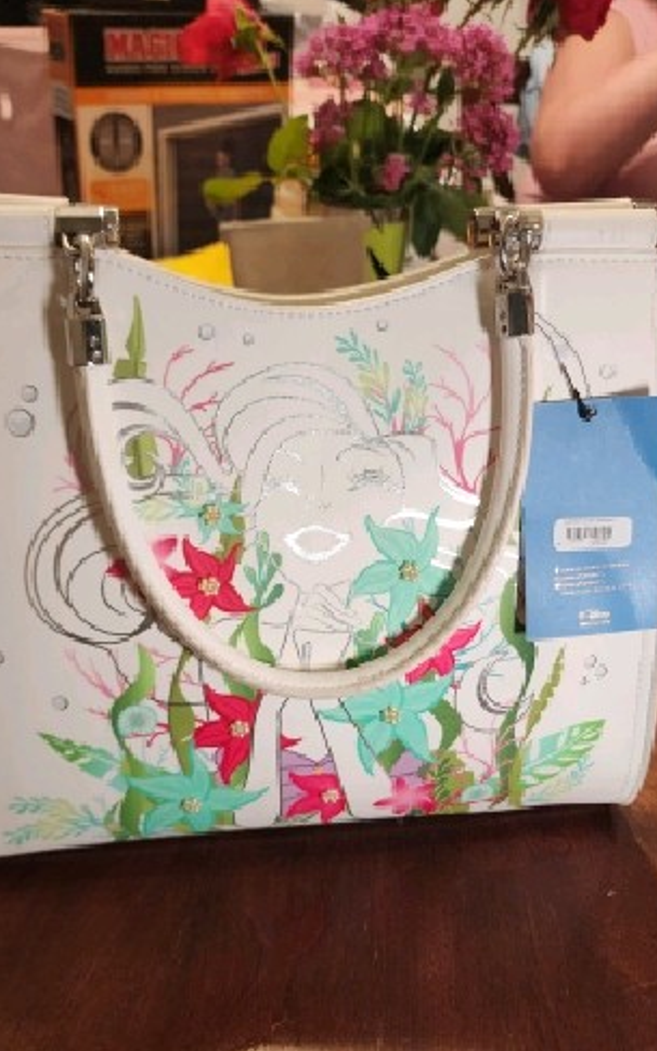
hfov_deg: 41.8
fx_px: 859
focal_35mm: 30
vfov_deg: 62.7
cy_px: 594
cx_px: 304
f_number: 1.8
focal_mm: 6.4
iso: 320
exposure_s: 1/120
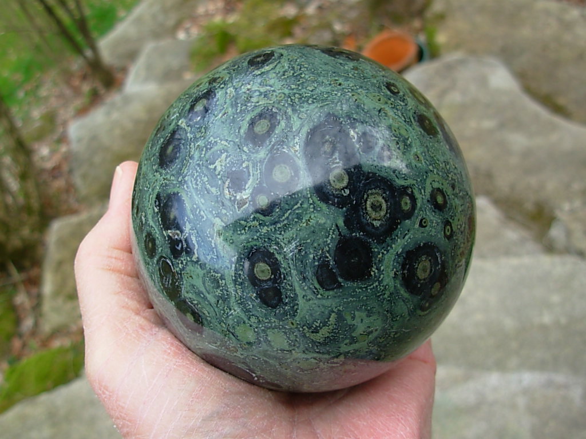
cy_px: 220
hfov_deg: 49.0
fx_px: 643
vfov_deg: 37.7
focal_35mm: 38
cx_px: 293
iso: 50
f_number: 2.9
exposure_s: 1/197
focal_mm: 6.3
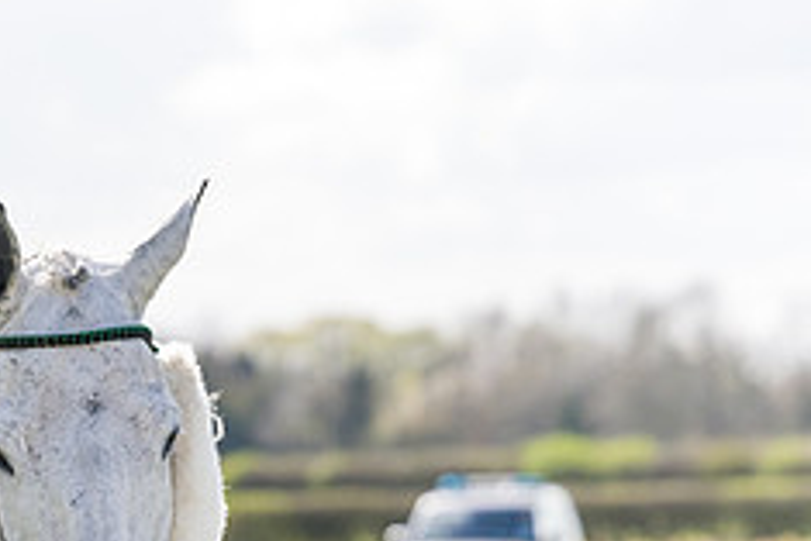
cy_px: 520
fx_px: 8430
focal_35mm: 374
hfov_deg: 5.5
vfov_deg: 3.7
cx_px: -67
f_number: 4
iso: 400
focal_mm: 130
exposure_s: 1/2000
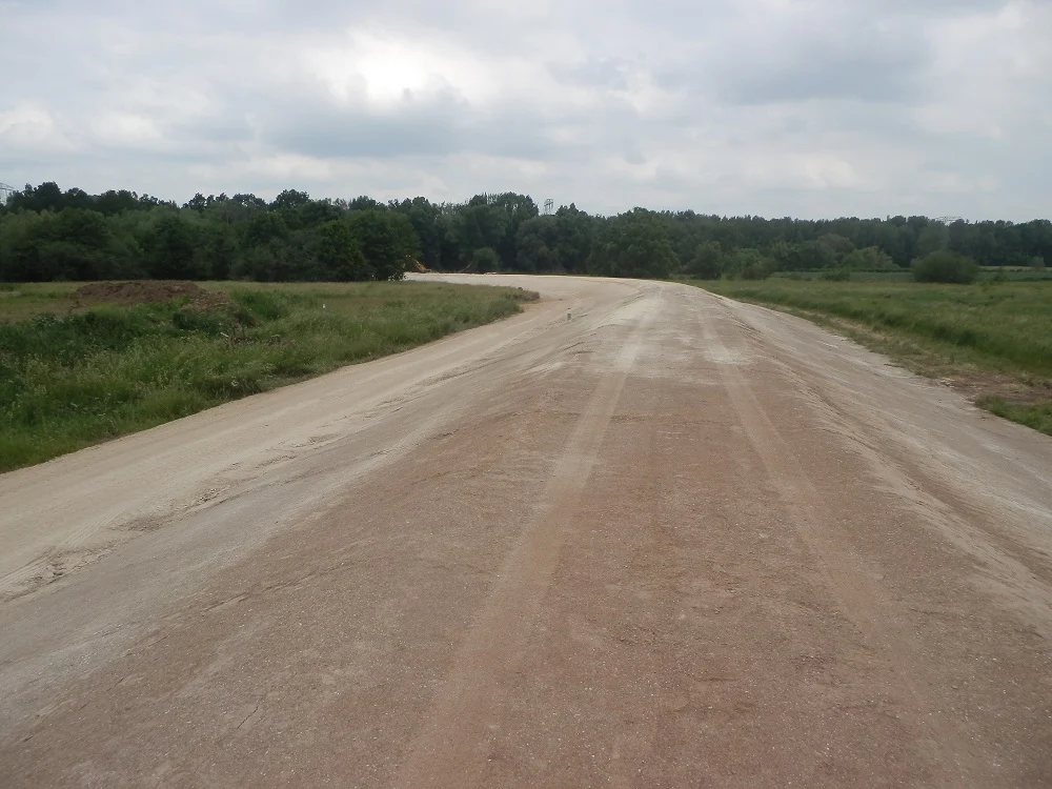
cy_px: 394
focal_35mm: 24
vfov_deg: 56.8
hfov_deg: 71.6
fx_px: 729
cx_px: 526
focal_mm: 4.2
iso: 80
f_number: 7.9
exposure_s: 1/200
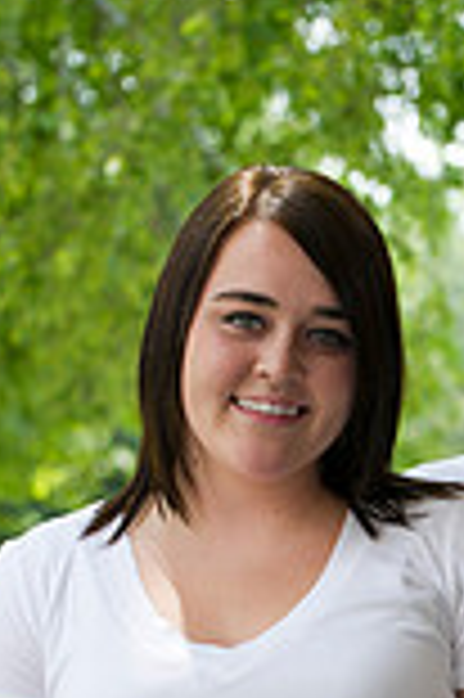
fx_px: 5503
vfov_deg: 7.2
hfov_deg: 4.8
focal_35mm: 284
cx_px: 493
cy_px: 621
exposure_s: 1/125
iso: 200
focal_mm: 98
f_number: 4.5
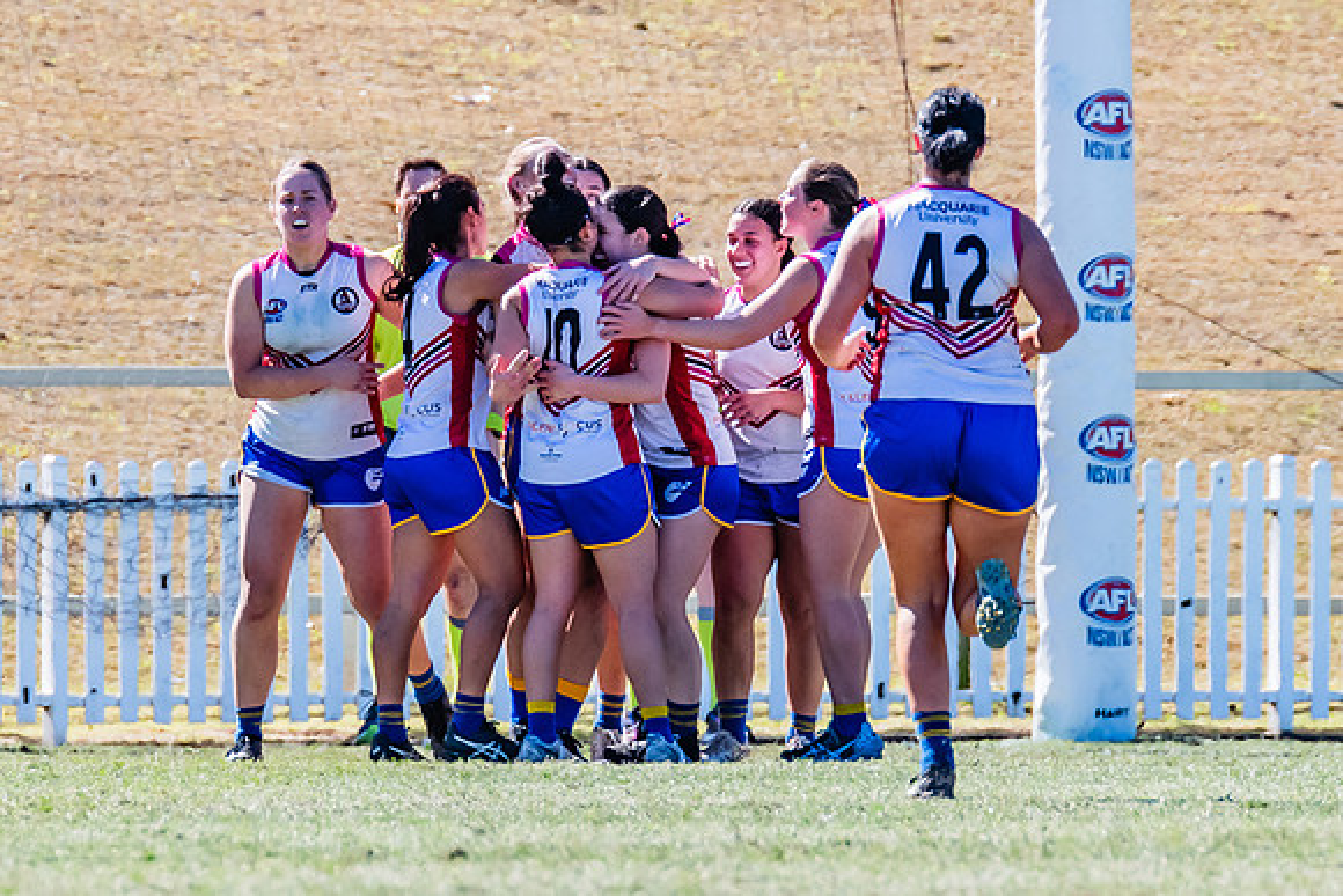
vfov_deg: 1.3
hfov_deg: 2.0
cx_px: 569
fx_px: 38757
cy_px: 276
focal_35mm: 1039
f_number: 6.3
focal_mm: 420
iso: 800
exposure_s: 1/1600
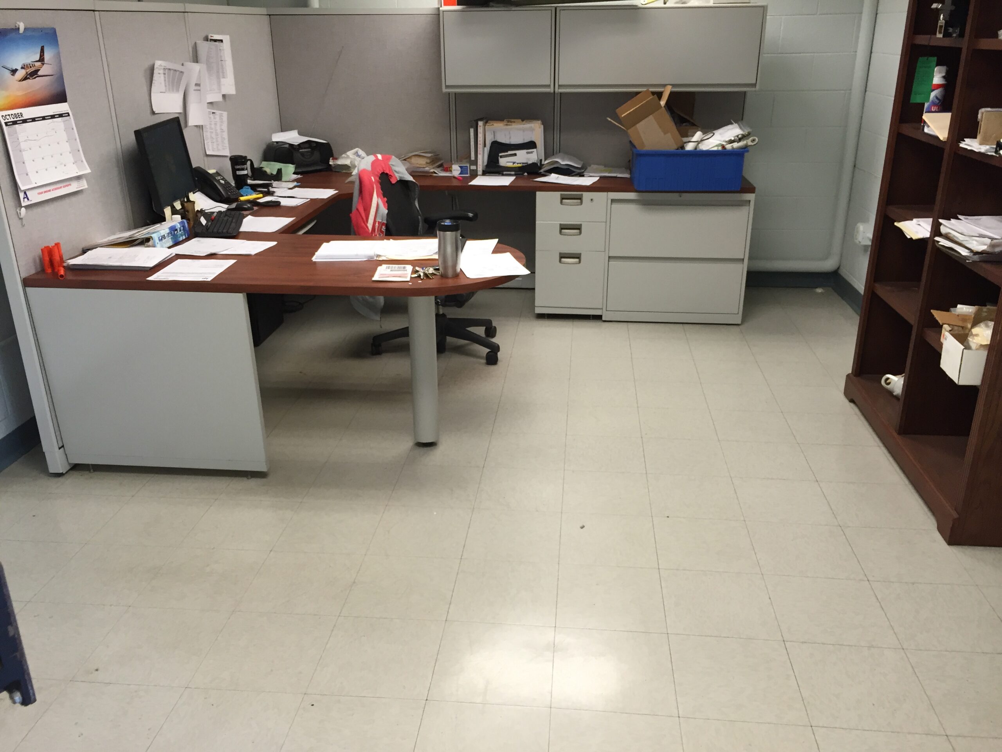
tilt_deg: -23.0
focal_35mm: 29
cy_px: 376
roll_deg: +0.3
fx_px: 839
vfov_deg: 48.2
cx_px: 501
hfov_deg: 61.7
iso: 32
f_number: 2.2
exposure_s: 1/30
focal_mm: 4.15
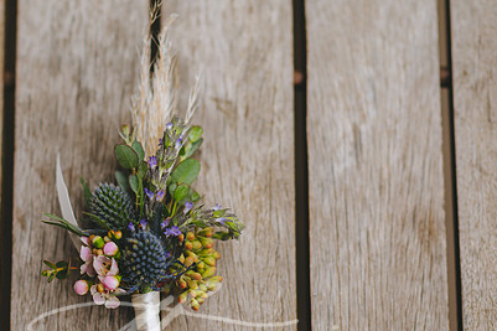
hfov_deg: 16.6
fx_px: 1697
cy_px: 211
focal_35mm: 123
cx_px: 150
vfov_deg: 11.1
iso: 200
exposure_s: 1/1600
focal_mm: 85
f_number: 2
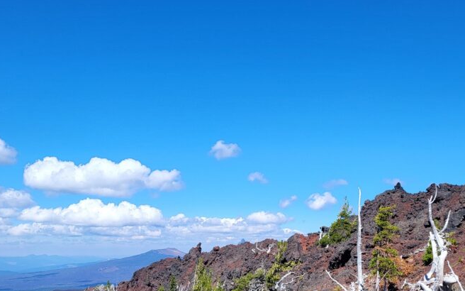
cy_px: 238
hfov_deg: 46.2
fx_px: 545
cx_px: 254
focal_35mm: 43
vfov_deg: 29.1
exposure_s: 1/2000
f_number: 1.8
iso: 40
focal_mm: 5.4
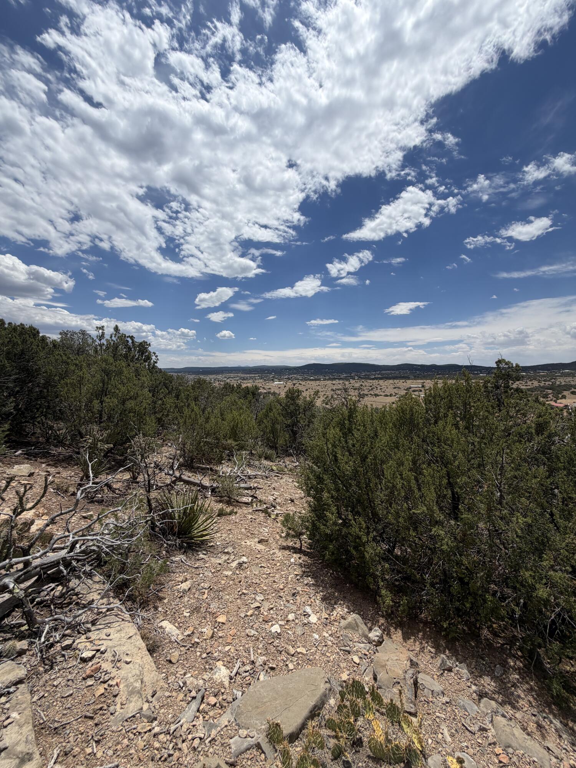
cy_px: 384
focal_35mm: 14
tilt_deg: -2.1
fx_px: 311
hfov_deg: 85.7
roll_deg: -0.5
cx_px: 288
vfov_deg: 102.1
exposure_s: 1/1961
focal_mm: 2.22
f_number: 2.2
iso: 20
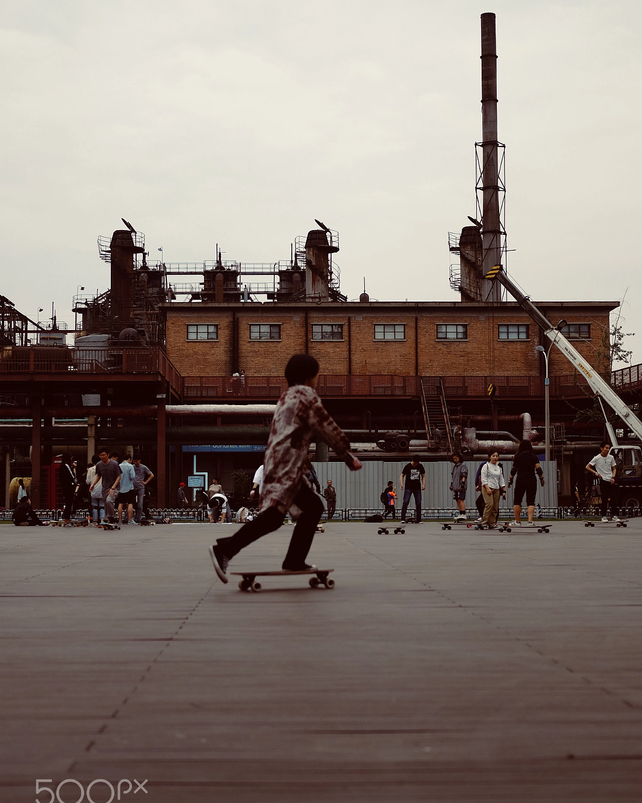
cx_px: 320
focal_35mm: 60
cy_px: 388
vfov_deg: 31.4
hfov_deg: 25.4
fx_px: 1425
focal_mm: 35
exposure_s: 1/3000
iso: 200
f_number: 2
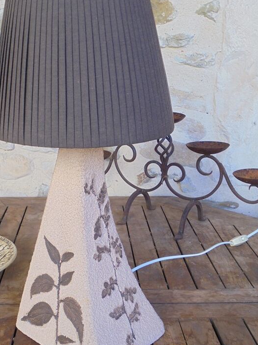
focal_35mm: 49
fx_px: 487
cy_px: 187
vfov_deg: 38.9
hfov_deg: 29.5
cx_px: 94
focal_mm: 6.9
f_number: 4.2
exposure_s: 1/30
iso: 100
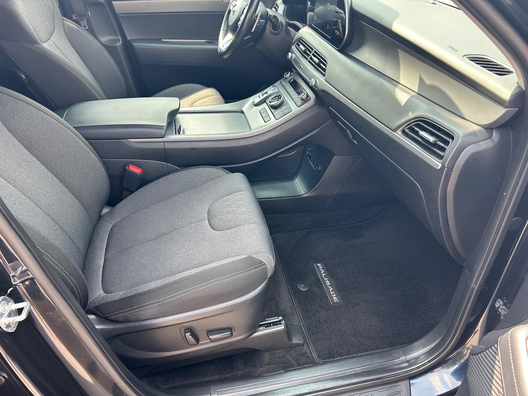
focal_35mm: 26
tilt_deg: -34.5
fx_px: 397
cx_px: 264
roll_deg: +1.0
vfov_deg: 53.1
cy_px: 198
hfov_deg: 67.3
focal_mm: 5.7
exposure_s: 1/137
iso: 40
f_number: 1.5
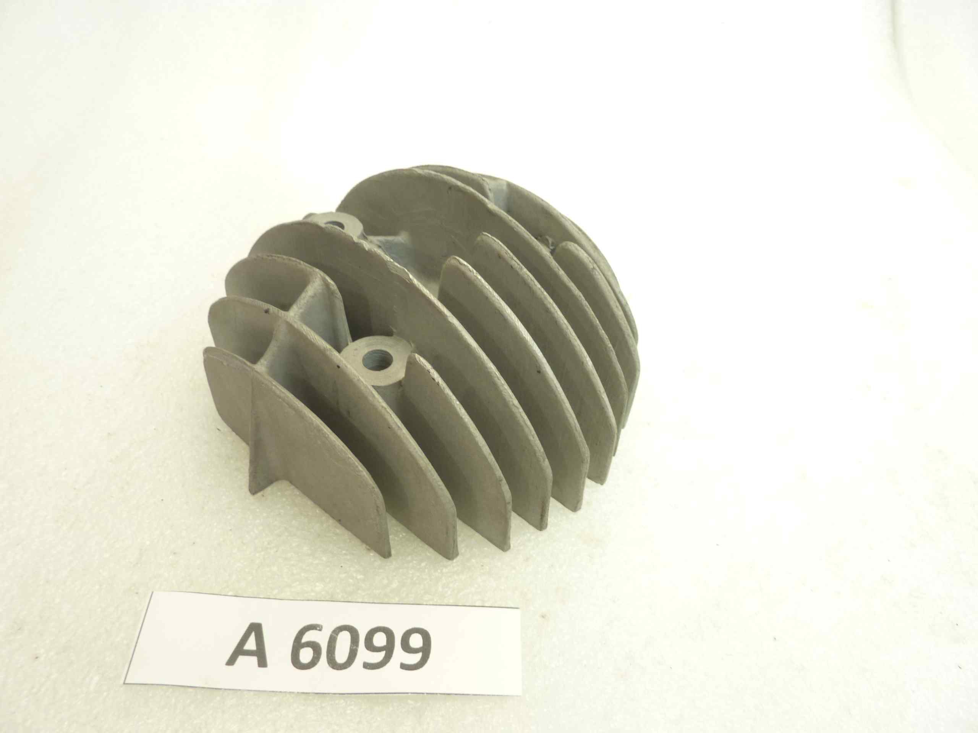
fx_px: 706
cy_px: 366
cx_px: 489
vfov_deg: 54.9
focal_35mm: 25
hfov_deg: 69.4
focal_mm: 4.1
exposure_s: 1/13
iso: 125
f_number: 3.3
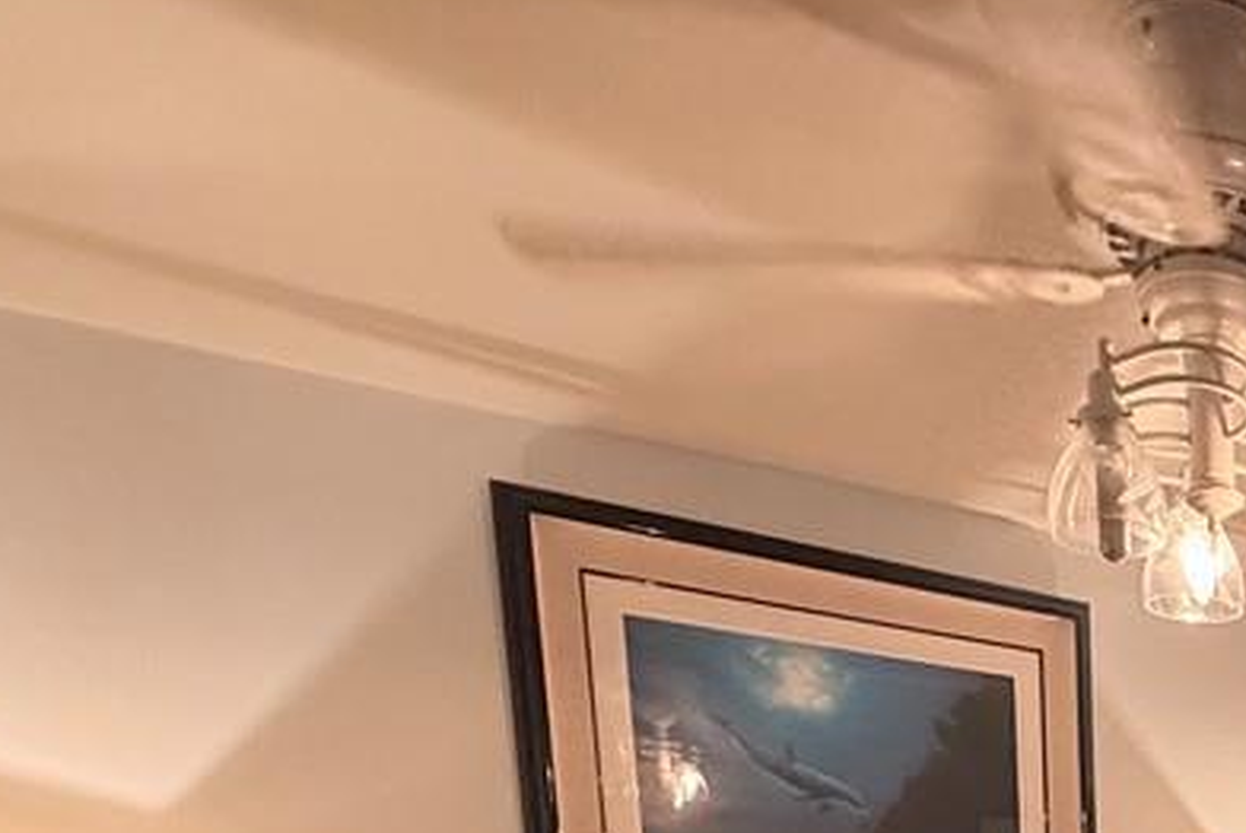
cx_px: 1434
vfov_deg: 27.1
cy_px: 1183
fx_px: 1316
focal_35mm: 38
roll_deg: +1.2
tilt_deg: -8.5
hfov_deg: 39.3
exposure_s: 1/60
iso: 640
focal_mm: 2.22
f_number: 2.2
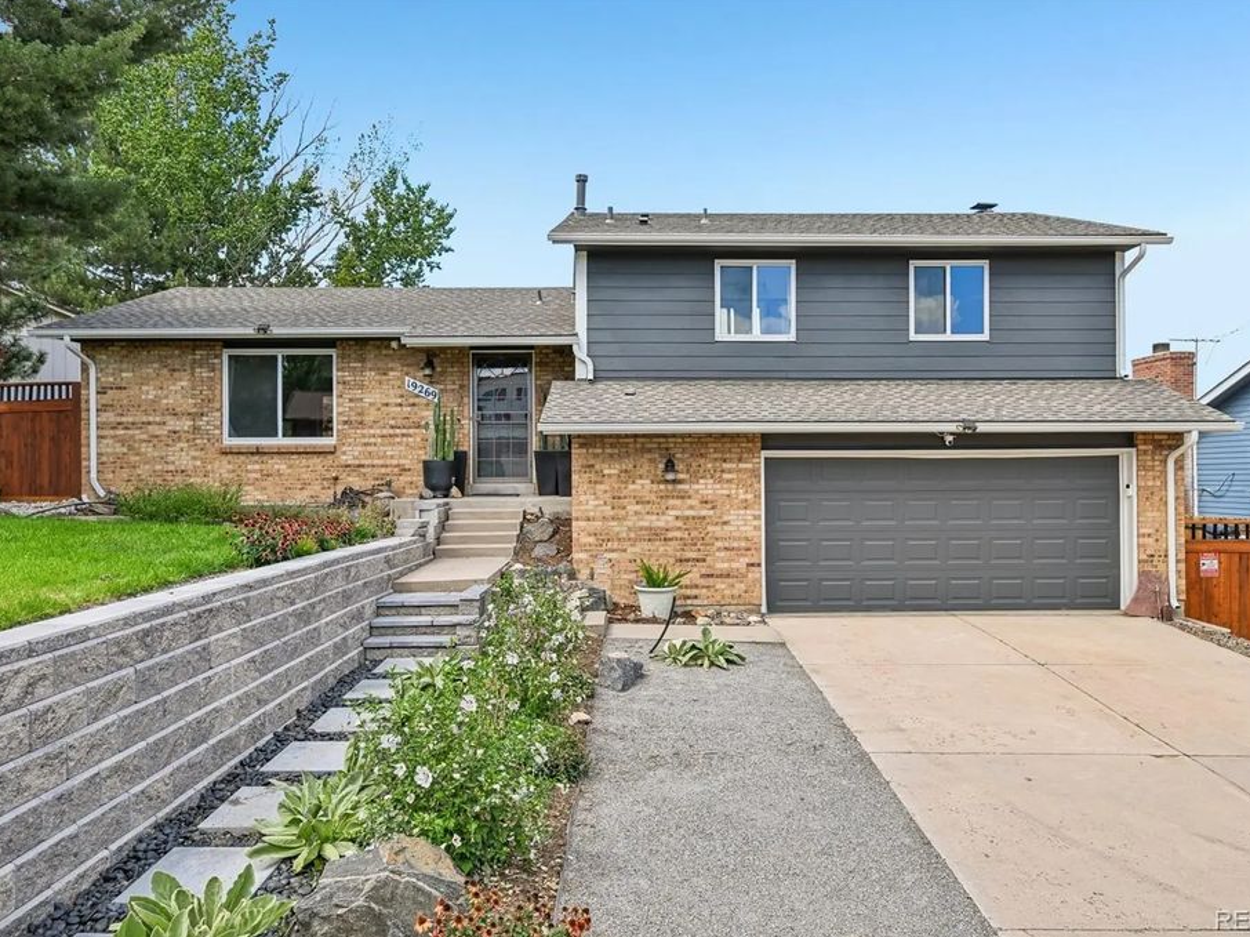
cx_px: 651
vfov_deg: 53.9
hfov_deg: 68.2
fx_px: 922
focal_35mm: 26
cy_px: 468
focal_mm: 23.5
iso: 64
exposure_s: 1/80
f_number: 9
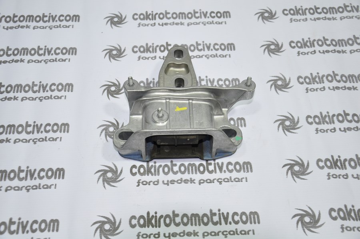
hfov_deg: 41.2
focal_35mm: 48
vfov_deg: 28.0
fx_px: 479
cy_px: 120
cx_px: 180
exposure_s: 1/40
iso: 200
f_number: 5
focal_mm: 32
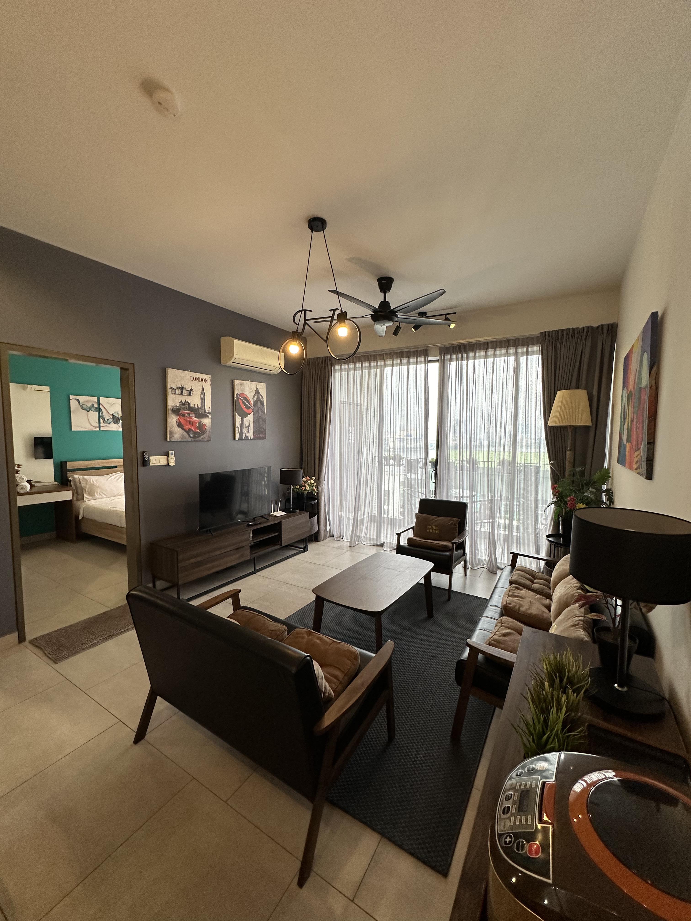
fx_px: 373
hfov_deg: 85.7
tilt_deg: -4.0
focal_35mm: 14
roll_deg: -1.2
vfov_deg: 102.1
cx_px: 346
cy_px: 460
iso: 160
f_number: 2.2
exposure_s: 1/100
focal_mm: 2.22
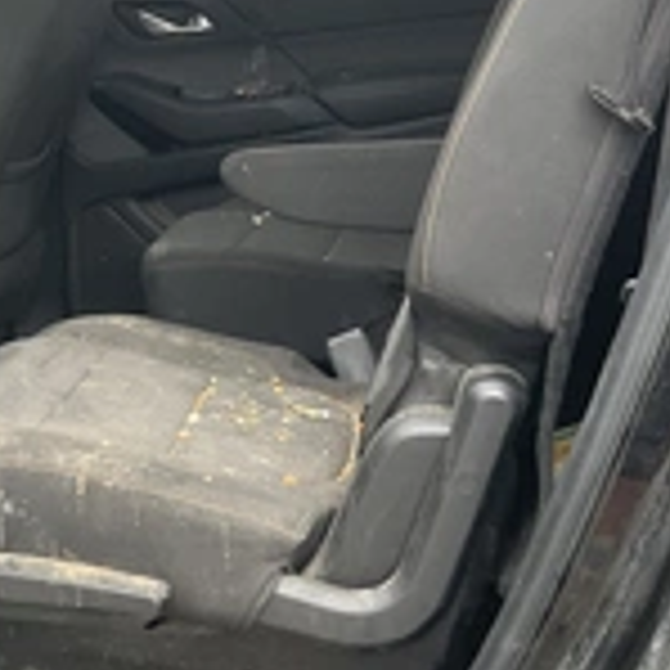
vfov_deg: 25.0
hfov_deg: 24.2
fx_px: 1511
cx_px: 40
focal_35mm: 69
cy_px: 342
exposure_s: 1/122
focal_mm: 3
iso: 32
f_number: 1.8
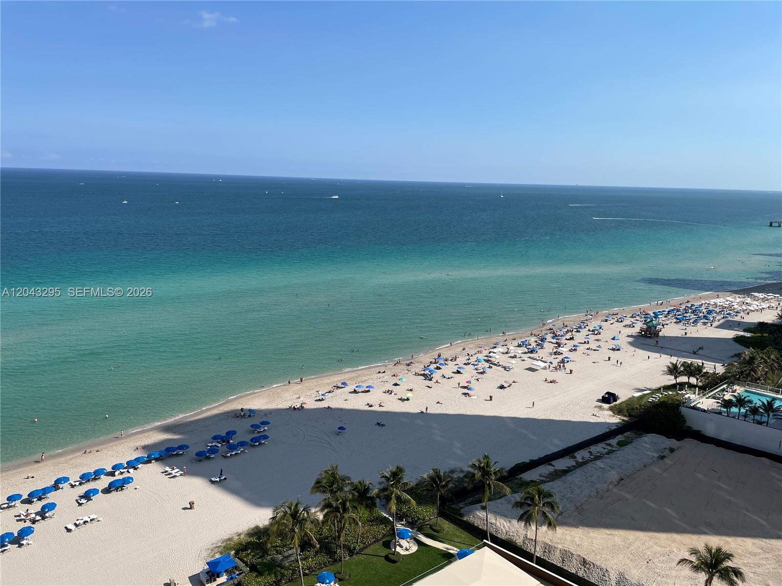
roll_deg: -1.6
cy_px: 293
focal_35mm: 26
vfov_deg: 53.1
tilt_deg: -11.6
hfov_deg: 67.3
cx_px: 391
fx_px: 587
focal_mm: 4.2
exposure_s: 1/4651
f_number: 1.6
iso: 32
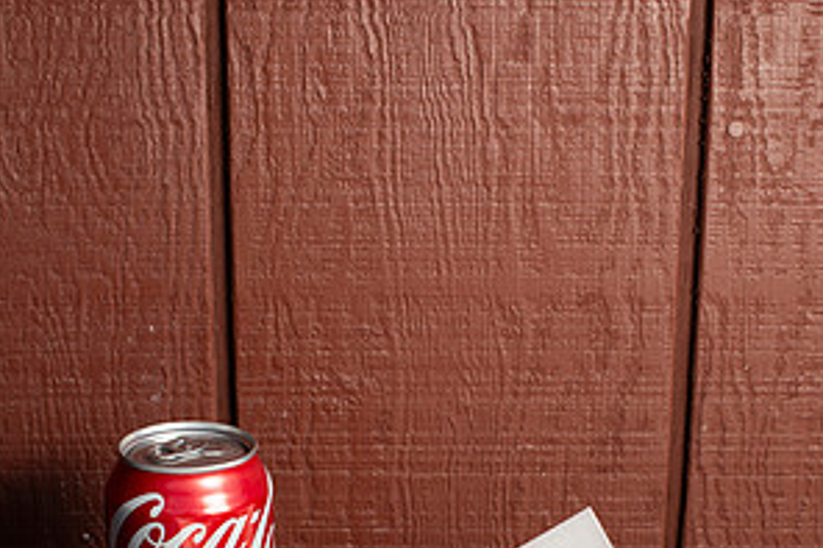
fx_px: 1736
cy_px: 595
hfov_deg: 26.7
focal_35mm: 76
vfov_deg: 17.4
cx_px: 409
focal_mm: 50
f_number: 9
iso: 200
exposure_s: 1/200
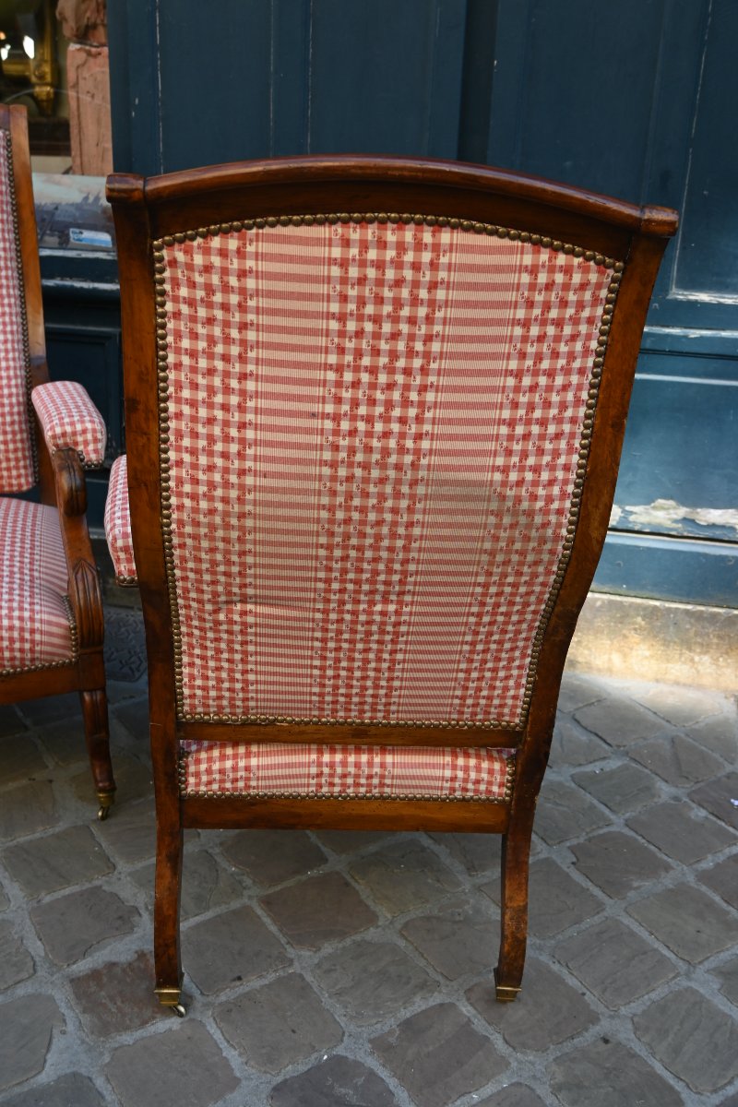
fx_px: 1130
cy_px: 554
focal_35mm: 37
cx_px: 369
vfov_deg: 52.2
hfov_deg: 36.2
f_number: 4.5
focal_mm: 24.5
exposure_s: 1/250
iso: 200
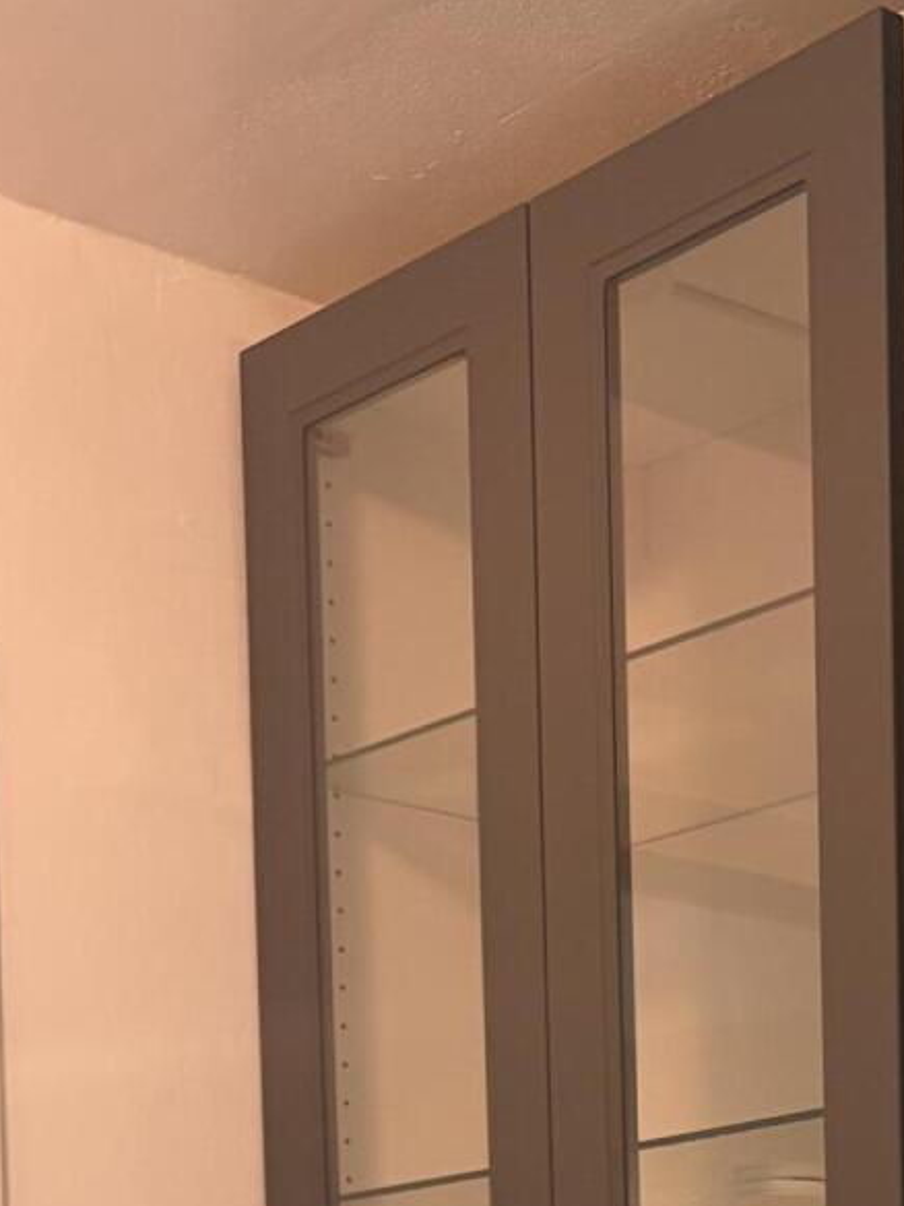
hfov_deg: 16.2
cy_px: 1749
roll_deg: +1.0
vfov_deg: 19.5
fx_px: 3099
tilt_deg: -2.7
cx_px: 972
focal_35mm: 89
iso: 125
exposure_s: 1/120
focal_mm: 5.96
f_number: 1.6
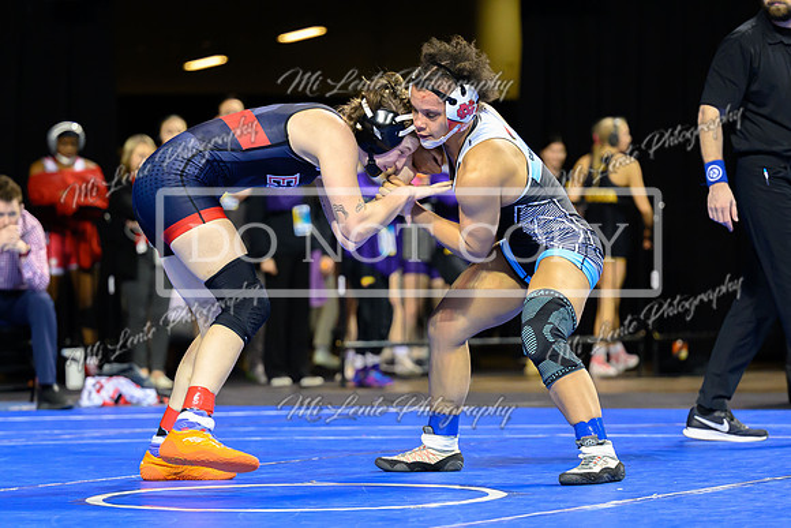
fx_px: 3336
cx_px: 365
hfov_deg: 13.5
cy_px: 339
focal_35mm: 152
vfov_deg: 9.0
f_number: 2.8
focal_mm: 99
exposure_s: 1/800
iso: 4000
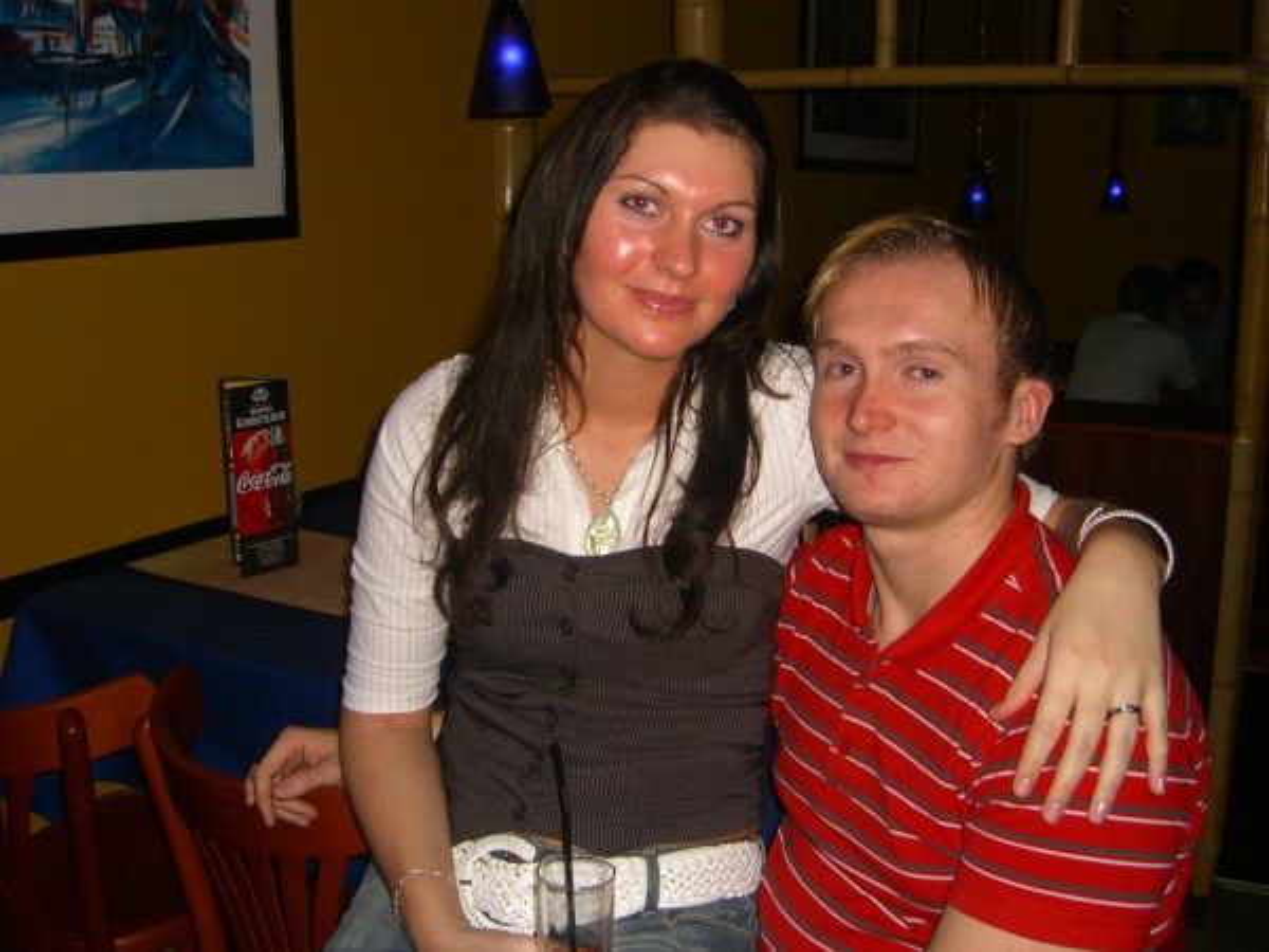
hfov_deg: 49.0
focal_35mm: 38
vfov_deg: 37.7
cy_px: 476
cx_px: 634
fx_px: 1393
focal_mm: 7.9
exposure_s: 1/60
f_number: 2.8
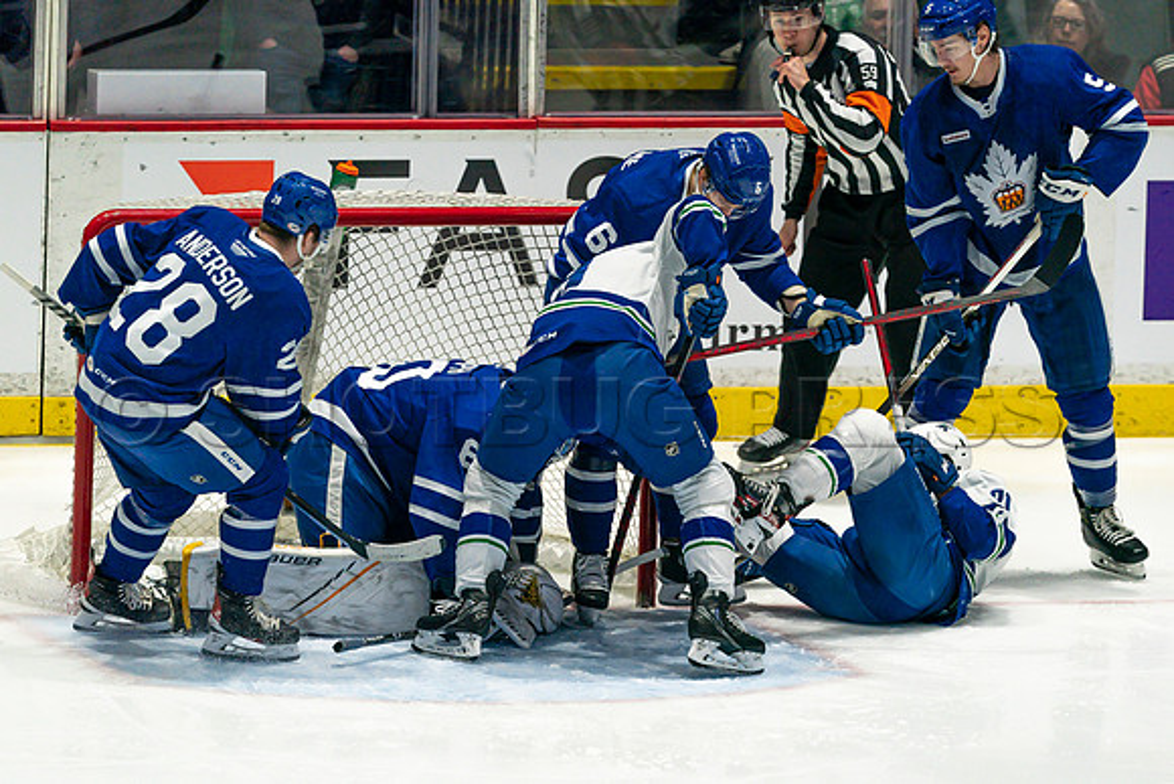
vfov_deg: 1.9
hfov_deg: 2.9
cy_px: 462
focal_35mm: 722
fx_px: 23558
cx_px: 682
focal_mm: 600
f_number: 4
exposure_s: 1/1000
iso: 1000
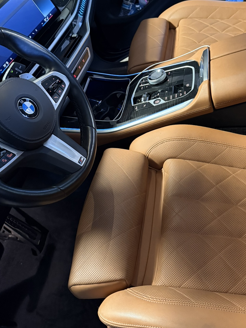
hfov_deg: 39.7
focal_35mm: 36
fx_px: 341
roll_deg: +24.7
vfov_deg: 50.6
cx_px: 121
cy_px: 114
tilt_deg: -37.8
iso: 800
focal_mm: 6.76
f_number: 1.78
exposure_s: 1/35
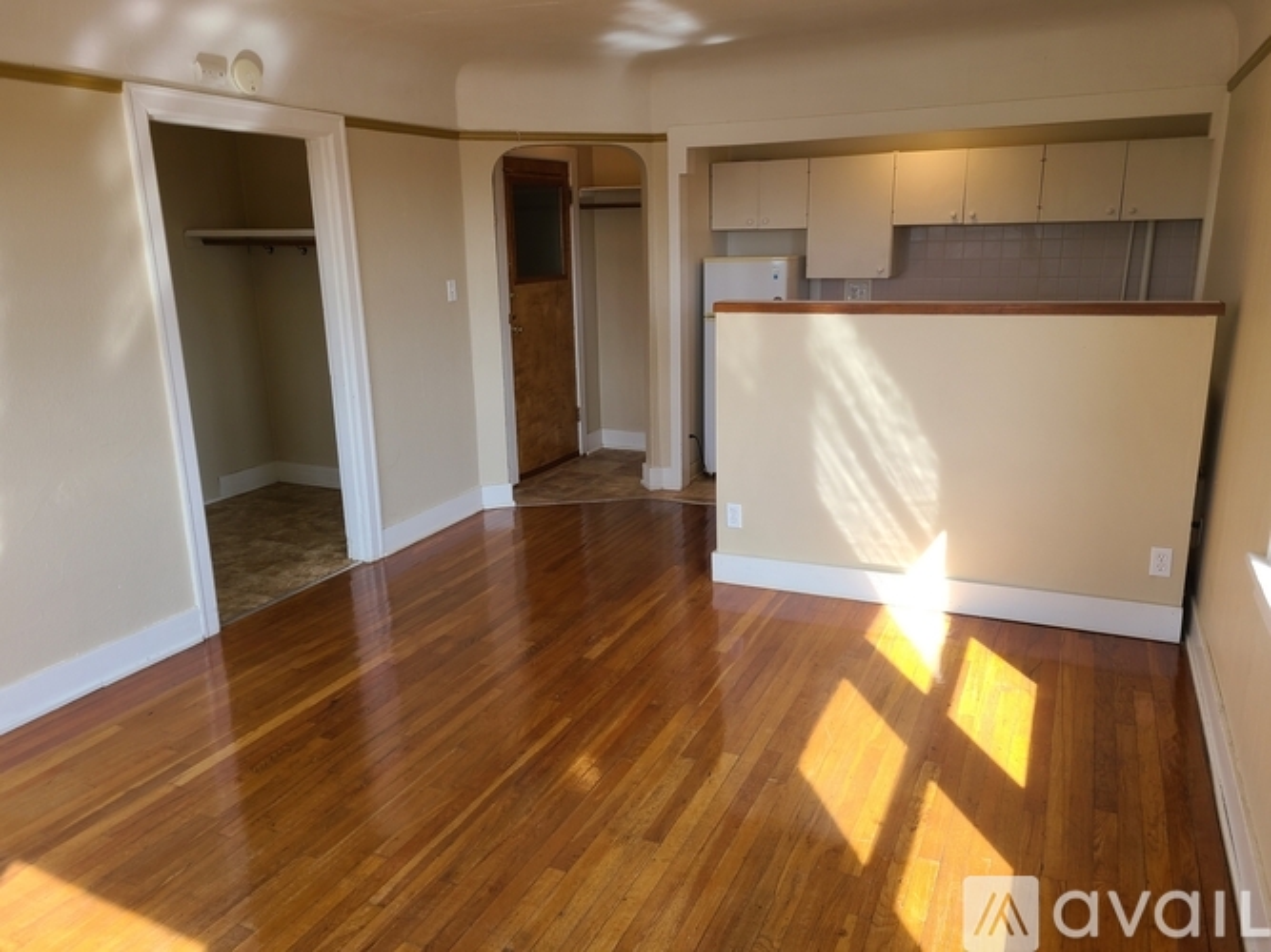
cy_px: 476
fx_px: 954
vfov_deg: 53.0
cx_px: 636
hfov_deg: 67.3
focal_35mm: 26
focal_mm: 5.4
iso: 40
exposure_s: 1/173
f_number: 1.8
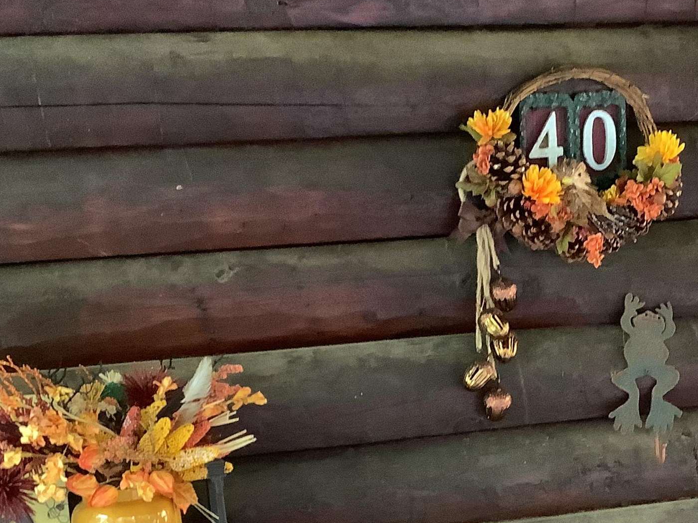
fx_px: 1371
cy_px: 455
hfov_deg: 28.3
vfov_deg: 21.2
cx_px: 495
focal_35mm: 68
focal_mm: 3.3
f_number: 2.4
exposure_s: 1/25
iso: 400
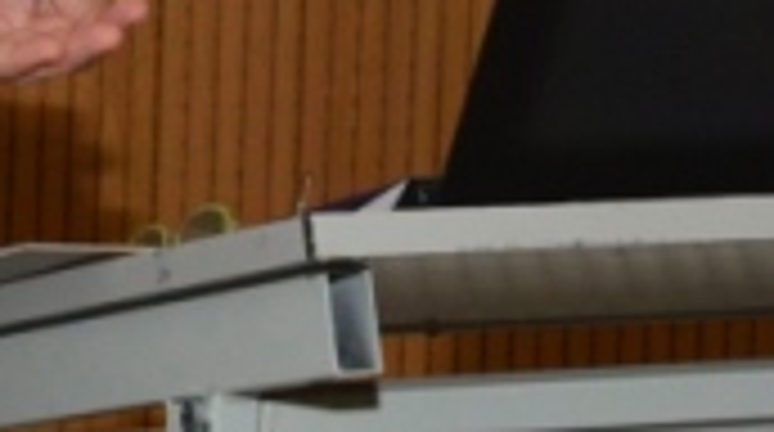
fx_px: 4199
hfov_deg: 10.0
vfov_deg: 5.7
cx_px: -610
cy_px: -497
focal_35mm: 205
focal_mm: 42
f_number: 8
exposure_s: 1/250
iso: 2000
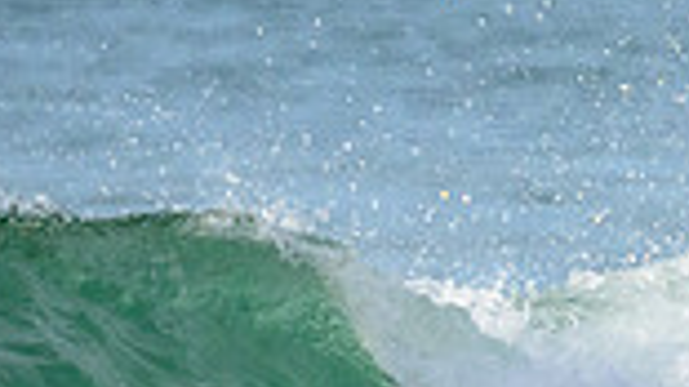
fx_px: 57136
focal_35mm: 3129
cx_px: 693
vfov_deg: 0.4
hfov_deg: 0.7
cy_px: 483
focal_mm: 800
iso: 3200
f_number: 11
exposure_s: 1/1250
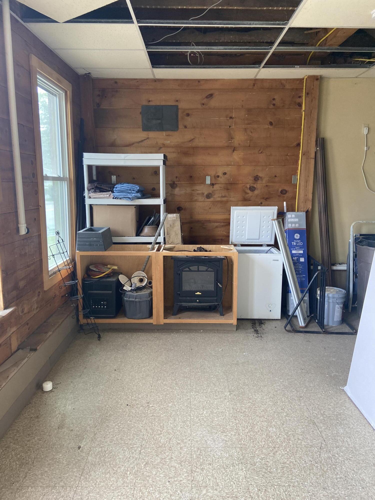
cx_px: 188
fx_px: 376
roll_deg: -0.7
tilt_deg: -6.1
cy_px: 250
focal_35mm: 26
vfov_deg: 67.3
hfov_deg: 53.1
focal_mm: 4.25
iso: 125
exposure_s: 1/120
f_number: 1.8
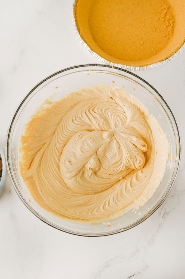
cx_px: 92
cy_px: 140
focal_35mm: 50
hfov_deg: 26.9
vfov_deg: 39.6
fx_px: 386
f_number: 4.5
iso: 160
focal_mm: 50
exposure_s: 1/160
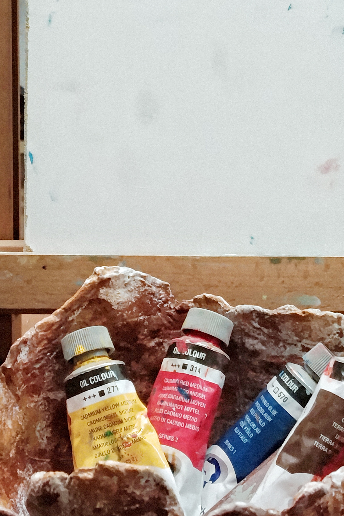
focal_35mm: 123
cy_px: 156
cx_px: 219
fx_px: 1762
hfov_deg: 11.1
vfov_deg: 16.6
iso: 1000
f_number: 1.7
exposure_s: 1/99.9
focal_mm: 5.24
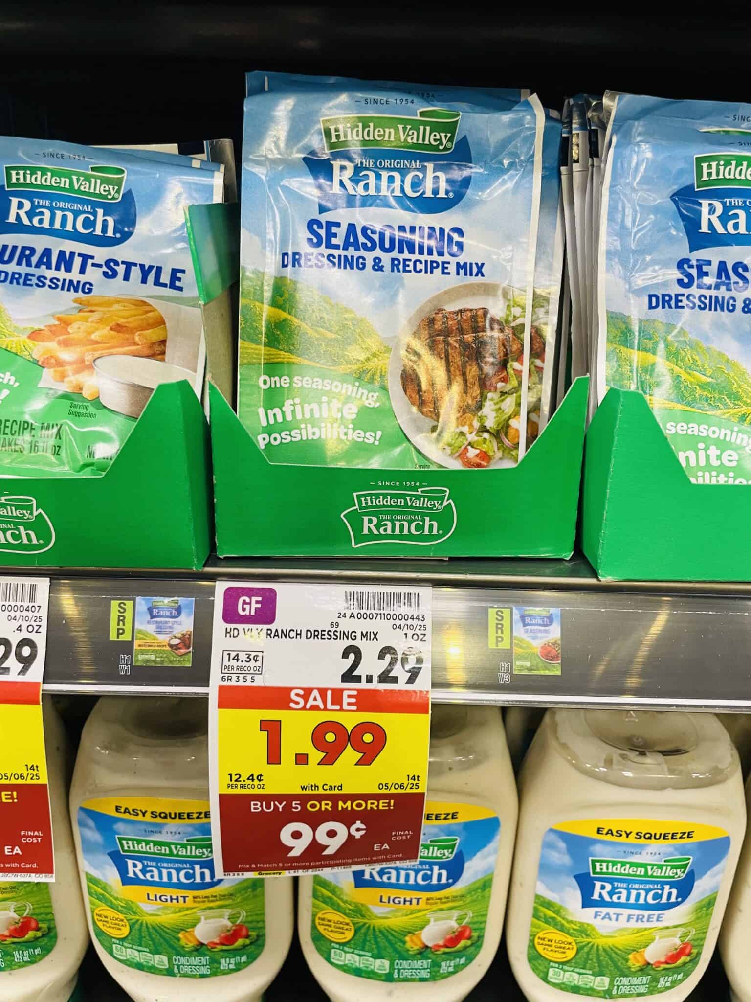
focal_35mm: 26
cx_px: 376
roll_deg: -1.5
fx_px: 752
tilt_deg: -22.2
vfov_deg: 67.3
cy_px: 501
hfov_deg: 53.1
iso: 100
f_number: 1.6
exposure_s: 1/60
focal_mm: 4.2
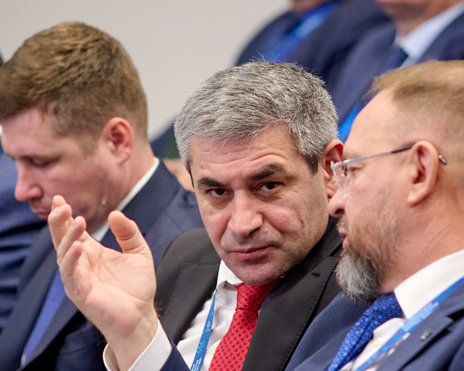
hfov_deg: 6.9
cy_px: 239
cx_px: 243
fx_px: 3832
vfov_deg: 5.5
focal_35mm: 279
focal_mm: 120
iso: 2000
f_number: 3.5
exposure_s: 1/160
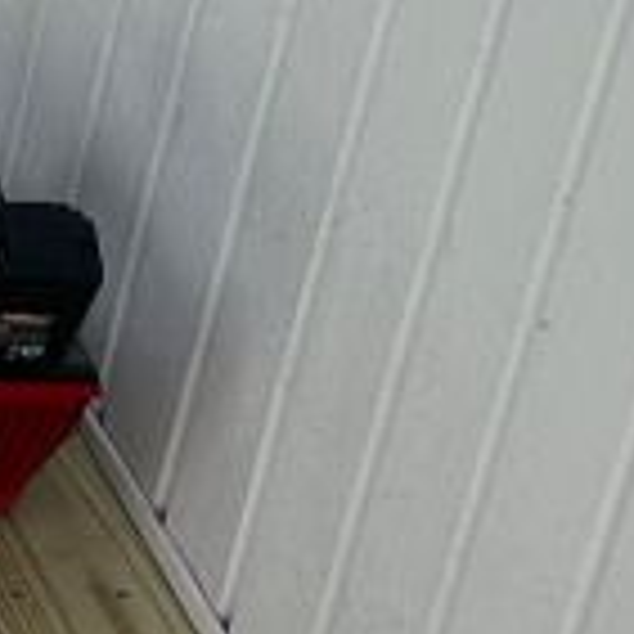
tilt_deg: -26.8
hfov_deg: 8.3
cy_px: 292
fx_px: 3751
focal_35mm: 181
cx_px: -1214
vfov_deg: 9.7
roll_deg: -0.7
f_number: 1.78
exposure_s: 1/2028
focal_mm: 6.86
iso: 80
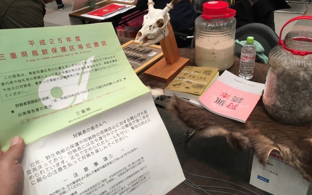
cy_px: 81
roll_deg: +7.5
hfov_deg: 61.2
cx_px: 156
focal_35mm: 31
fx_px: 264
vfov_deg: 40.5
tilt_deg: -33.4
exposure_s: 1/30
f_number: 2.2
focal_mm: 4.15
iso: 50
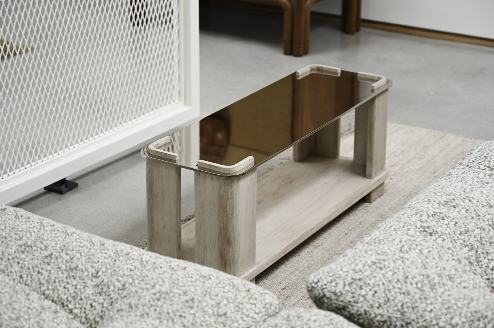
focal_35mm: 70
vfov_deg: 19.4
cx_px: 247
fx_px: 960
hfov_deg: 28.9
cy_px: 164
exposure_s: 1/80
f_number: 4
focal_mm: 70
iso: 160
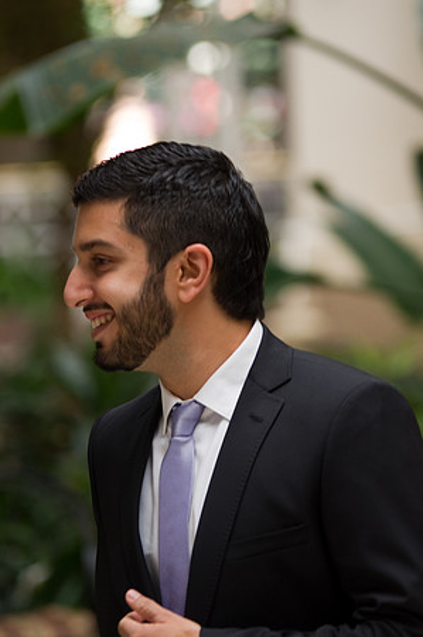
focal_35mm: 195
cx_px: 212
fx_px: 3445
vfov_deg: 10.6
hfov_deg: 7.0
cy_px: 318
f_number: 2.8
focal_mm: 130
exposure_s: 1/200
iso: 400
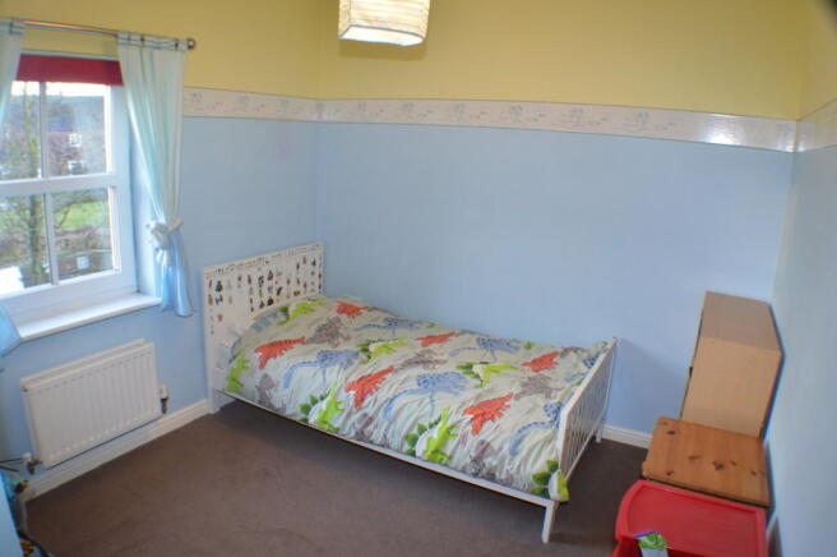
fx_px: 697
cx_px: 418
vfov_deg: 43.5
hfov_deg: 62.0
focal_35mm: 30
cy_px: 278
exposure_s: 1/5
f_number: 11
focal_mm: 20
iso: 800
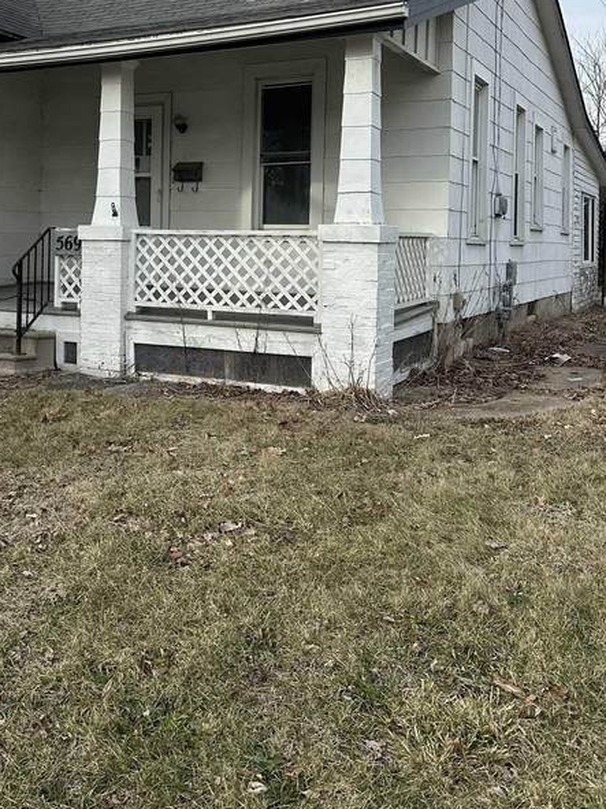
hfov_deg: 36.0
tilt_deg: -0.3
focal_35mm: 39
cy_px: 235
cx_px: 159
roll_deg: -1.9
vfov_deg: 46.7
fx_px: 911
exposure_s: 1/2110
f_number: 1.78
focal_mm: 6.86
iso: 80
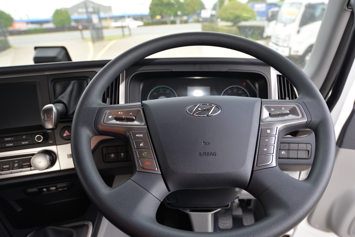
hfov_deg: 78.4
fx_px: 217
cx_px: 192
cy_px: 128
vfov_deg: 57.2
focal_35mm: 22
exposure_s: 1/125
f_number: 3.5
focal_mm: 20
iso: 200
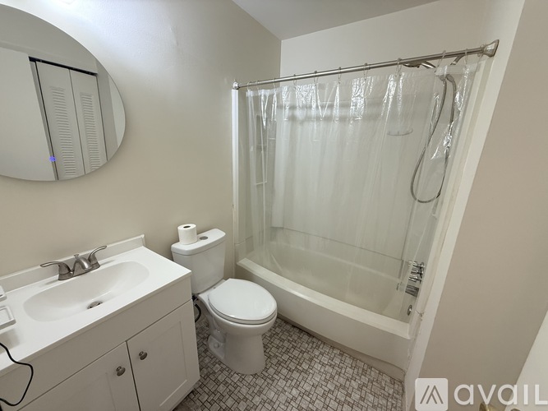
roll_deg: -2.5
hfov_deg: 102.1
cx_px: 274
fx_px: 222
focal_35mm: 14
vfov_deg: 85.7
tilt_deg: -14.8
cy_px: 206
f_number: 2.2
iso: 200
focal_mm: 2.22
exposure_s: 1/120
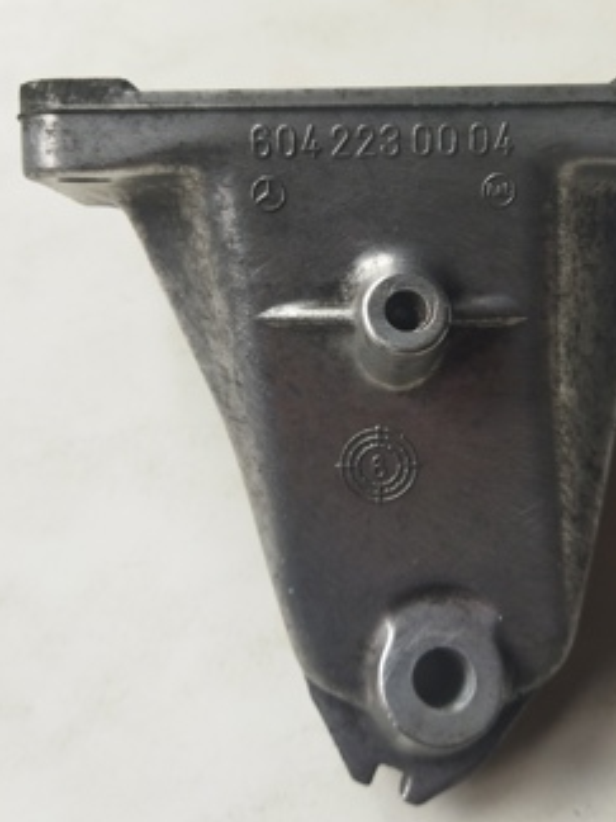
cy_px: 337
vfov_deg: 46.6
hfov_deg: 35.9
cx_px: 360
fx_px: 949
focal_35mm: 40
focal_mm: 4.71
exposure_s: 1/238
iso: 99
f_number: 1.79
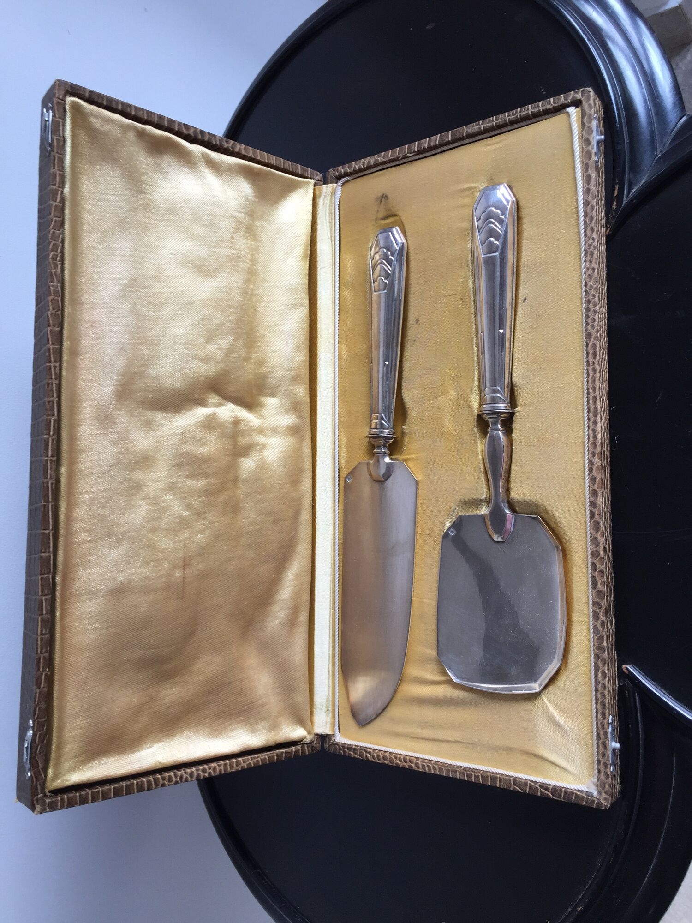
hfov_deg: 48.2
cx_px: 346
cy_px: 462
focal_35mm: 29
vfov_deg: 61.7
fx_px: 773
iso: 40
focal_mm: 4.15
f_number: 2.2
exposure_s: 1/50
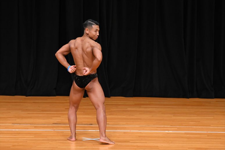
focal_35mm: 285
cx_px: 112
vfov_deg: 4.8
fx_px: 1780
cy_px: 75
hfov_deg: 7.2
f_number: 5.6
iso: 3200
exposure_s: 1/400
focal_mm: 190
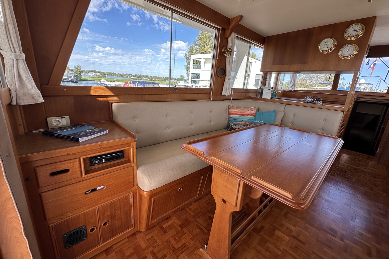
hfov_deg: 100.4
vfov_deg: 77.3
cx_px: 198
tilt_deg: -15.1
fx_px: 162
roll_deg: -5.0
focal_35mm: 15
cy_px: 127
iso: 40
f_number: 2.2
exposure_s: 1/282
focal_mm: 2.22
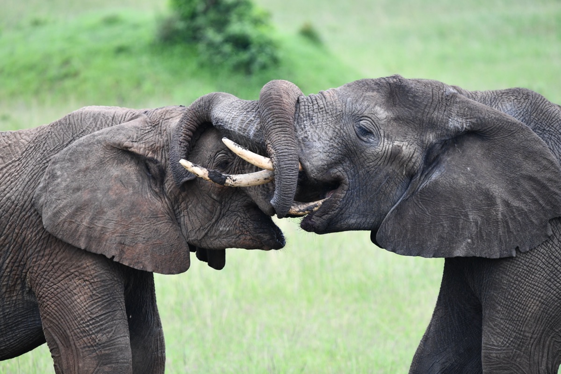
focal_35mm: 500
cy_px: 187
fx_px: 7791
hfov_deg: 4.1
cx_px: 280
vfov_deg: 2.7
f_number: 6
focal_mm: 500
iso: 2000
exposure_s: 1/640
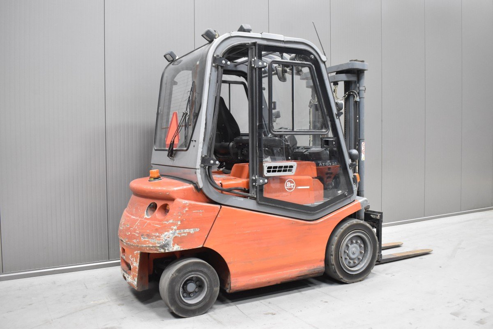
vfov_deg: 41.7
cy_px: 164
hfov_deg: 59.5
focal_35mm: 32
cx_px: 246
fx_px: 431
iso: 1600
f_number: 4.5
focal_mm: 21
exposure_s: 1/30
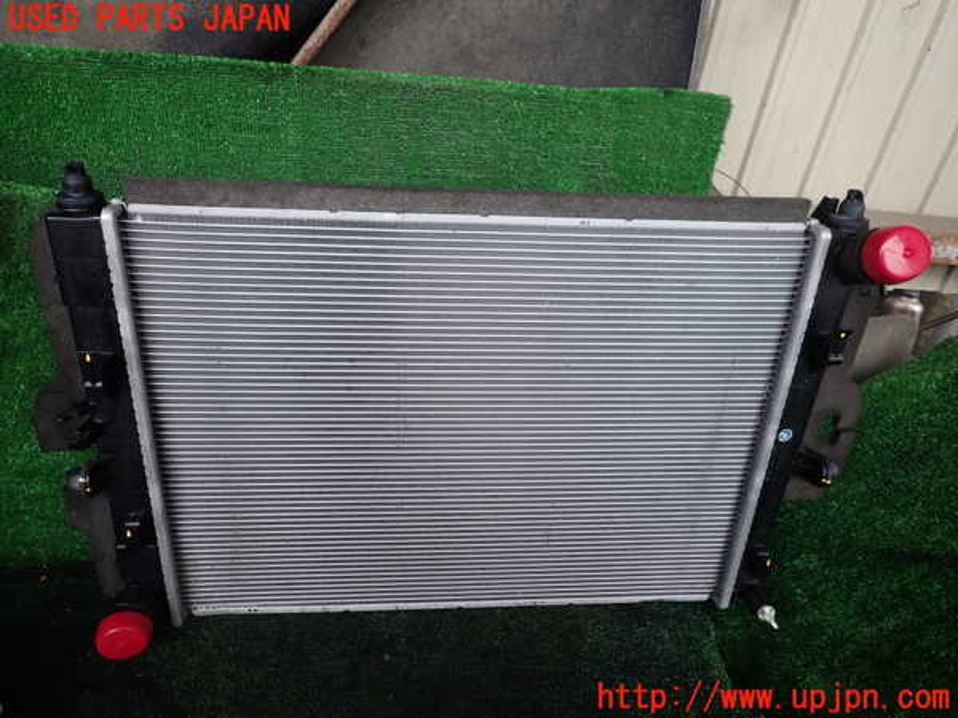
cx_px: 479
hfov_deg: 69.4
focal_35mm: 25
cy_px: 359
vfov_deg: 54.9
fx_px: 692
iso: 125
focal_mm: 4.5
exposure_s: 1/60
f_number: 2
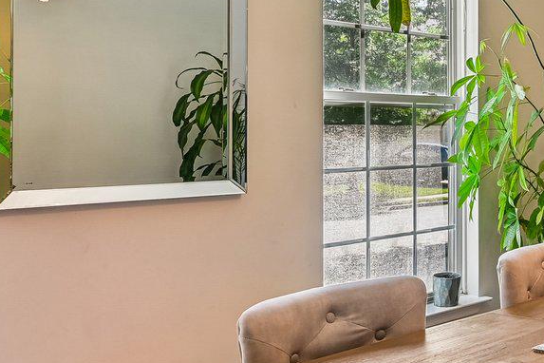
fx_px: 755
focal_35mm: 50
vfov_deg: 26.9
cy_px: 124
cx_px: 660
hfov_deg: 32.4
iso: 160
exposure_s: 1/15
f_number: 8
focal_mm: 14
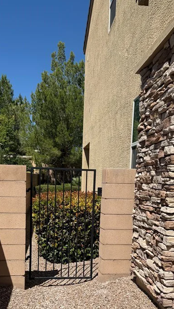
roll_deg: -0.7
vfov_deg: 50.4
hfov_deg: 30.4
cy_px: 214
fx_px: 320
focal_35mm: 39
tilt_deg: -5.7
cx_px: 73
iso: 80
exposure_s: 1/6173
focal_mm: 6.76
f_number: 1.78
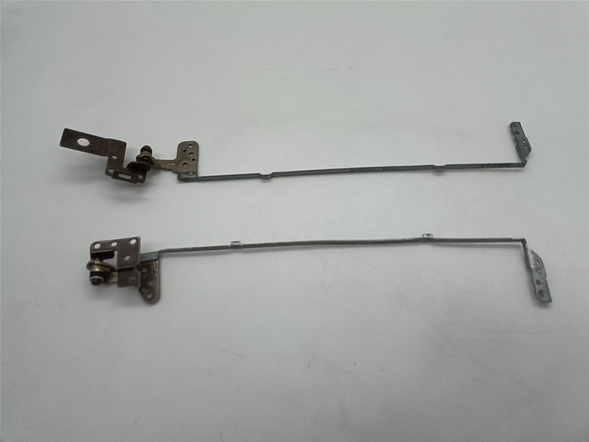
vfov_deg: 53.1
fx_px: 442
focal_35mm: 26
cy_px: 221
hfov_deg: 67.3
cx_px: 294
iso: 145
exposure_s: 1/100
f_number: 1.8
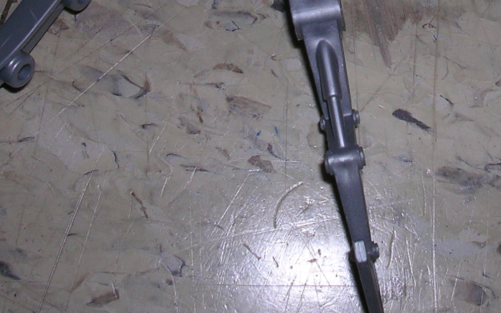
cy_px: -40
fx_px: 1133
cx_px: 374
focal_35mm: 83
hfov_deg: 24.7
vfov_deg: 15.3
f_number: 5.6
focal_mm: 5.8
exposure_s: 1/60.1
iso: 50
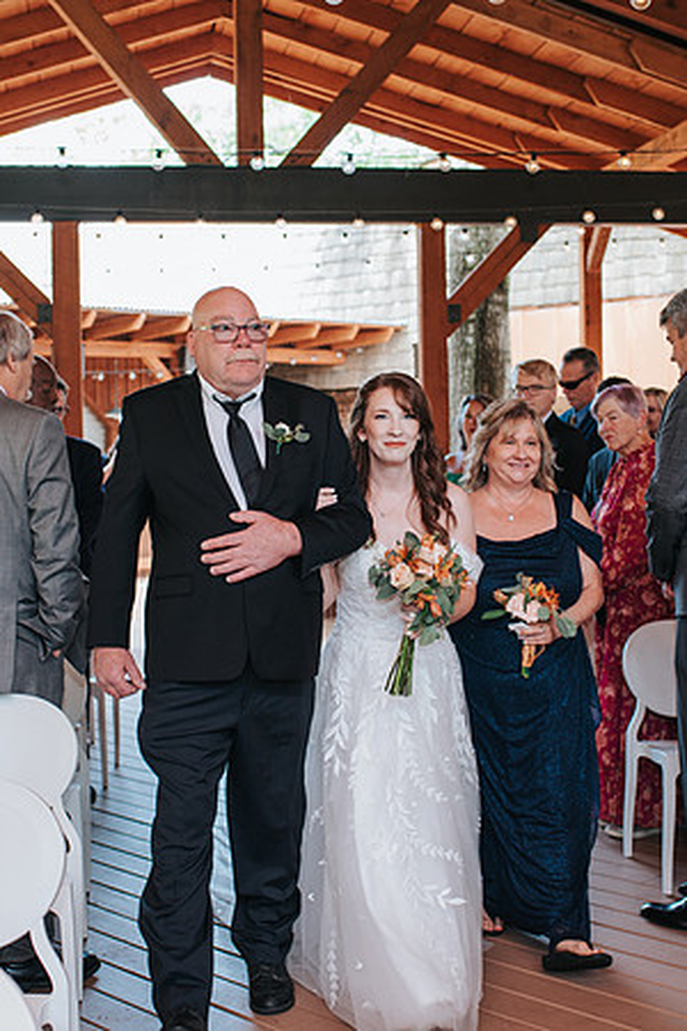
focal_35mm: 52
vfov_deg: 37.9
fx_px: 1501
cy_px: 516
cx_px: 326
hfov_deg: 25.8
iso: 400
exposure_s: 1/125
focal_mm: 35
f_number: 3.2
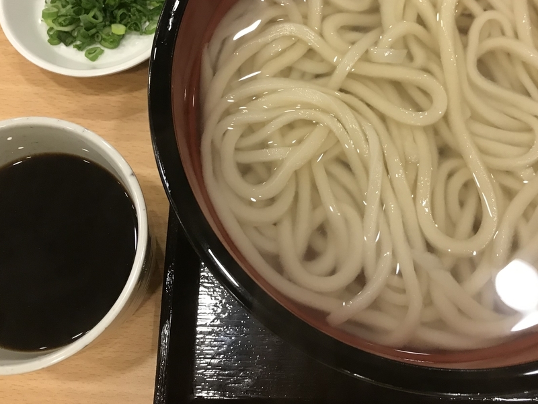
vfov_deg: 33.8
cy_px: 112
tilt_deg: -70.5
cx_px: 304
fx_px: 653
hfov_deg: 44.7
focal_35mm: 42
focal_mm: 3.99
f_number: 1.8
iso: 40
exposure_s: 1/25
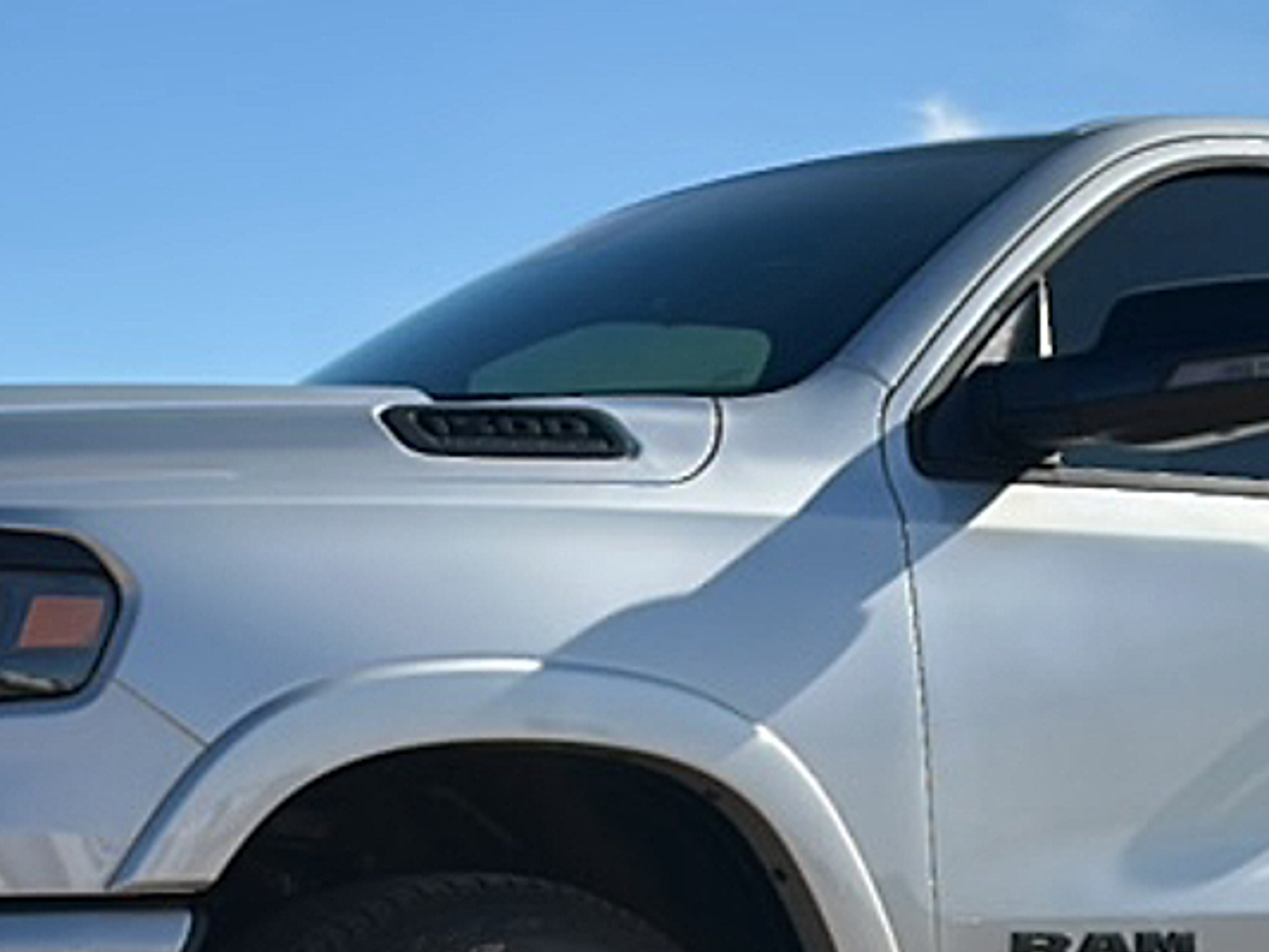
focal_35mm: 90
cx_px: 924
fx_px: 3300
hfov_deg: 21.6
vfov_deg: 16.3
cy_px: 804
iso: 80
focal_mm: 6.86
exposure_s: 1/7143
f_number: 1.78
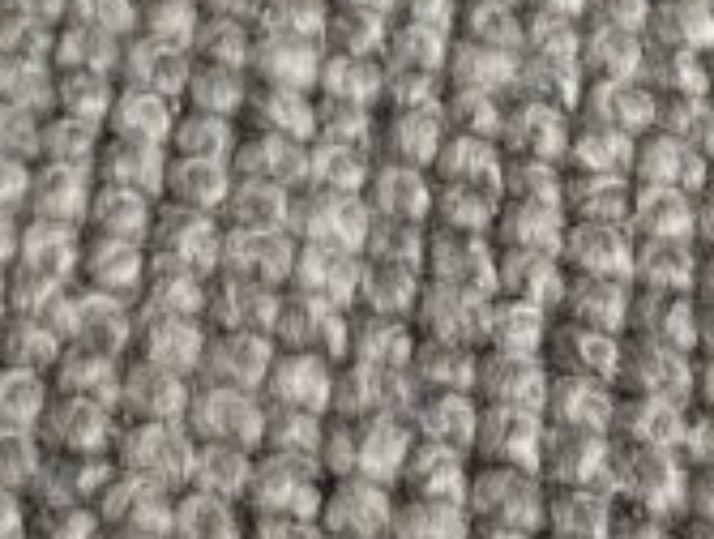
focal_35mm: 159
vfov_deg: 8.1
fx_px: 3287
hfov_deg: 11.7
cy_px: -1018
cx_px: -475
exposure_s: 1/389
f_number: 1.8
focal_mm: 4.25
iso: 32
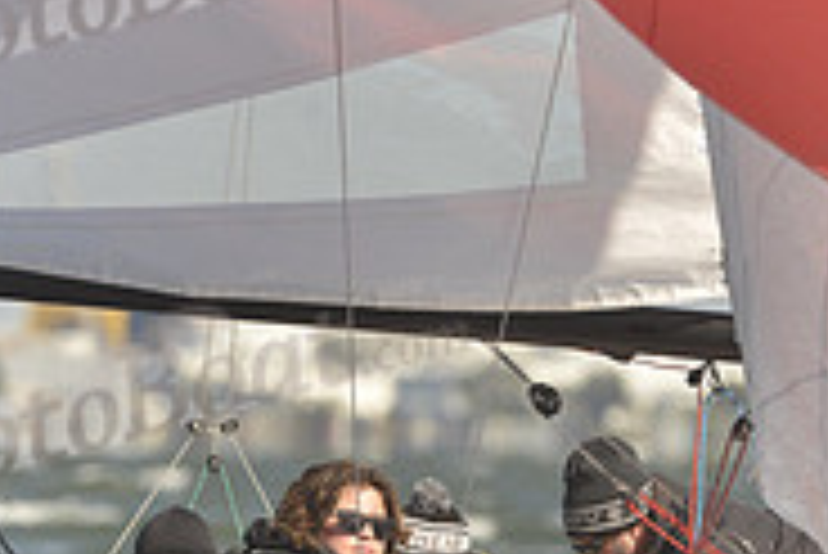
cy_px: 570
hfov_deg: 2.1
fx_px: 22488
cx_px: 706
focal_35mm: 977
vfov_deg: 1.4
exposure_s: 1/1000
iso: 200
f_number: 5.6
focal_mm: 310
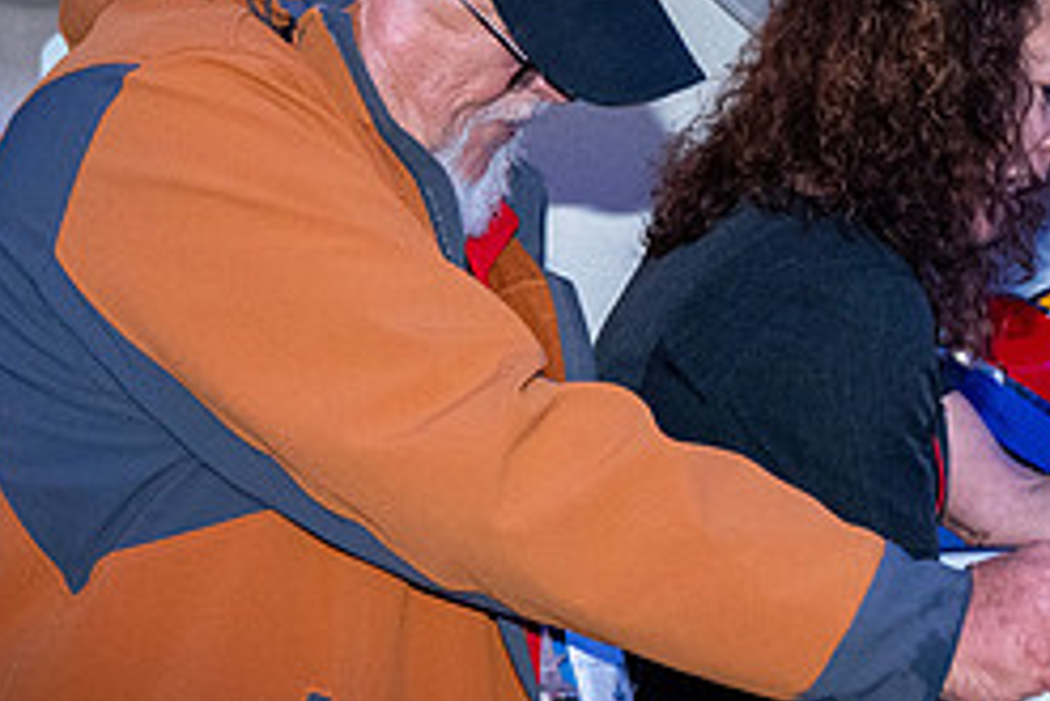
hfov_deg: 14.3
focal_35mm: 143
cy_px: 89
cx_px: 744
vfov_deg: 9.6
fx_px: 4173
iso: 12800
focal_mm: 61
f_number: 7.1
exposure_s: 1/200
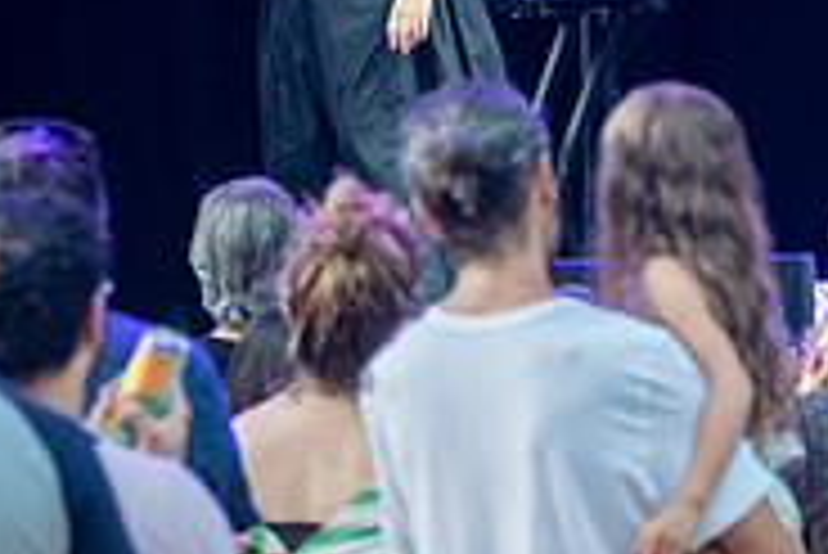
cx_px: 346
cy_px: -119
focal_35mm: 460
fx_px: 10588
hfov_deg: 4.5
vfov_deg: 3.0
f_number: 4
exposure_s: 1/250
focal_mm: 145
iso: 1000
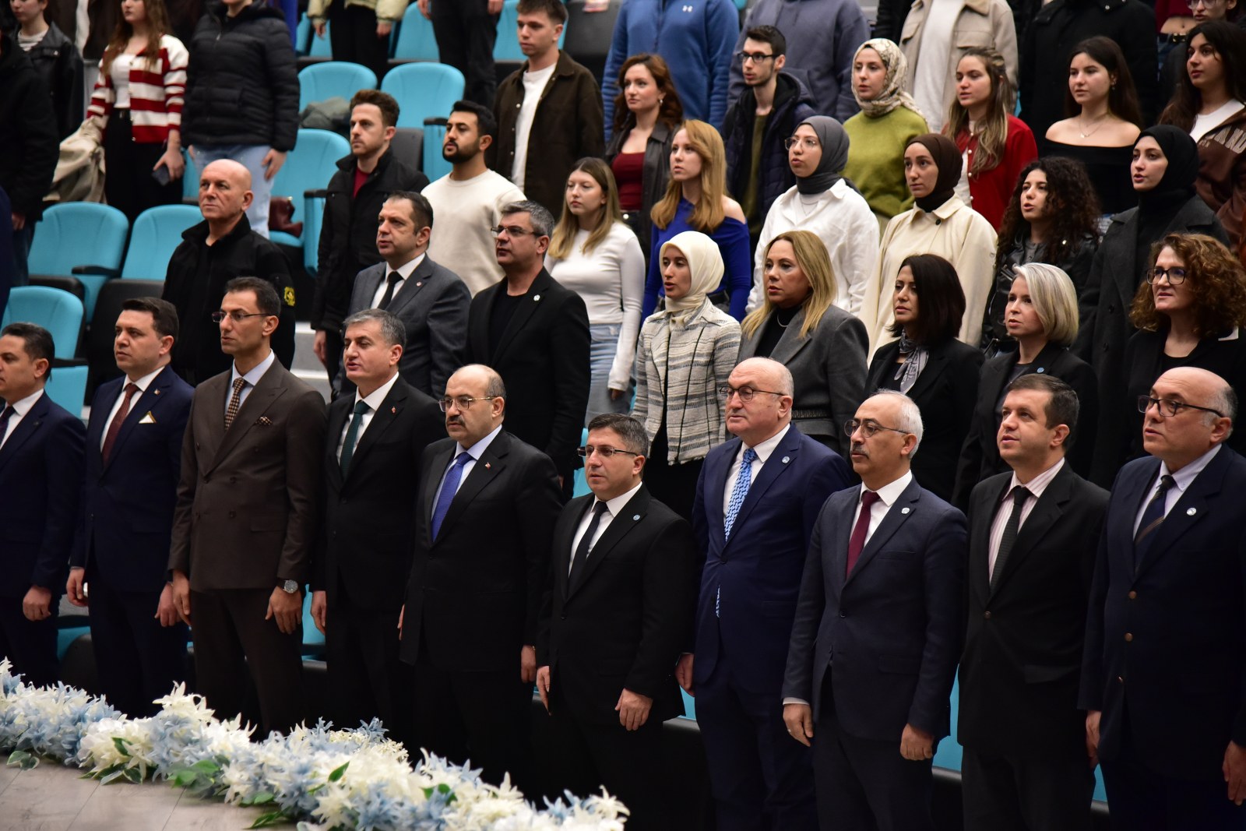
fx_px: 3461
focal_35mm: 100
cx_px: 623
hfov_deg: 20.4
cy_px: 416
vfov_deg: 13.7
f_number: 4
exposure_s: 1/125
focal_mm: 100
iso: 3200
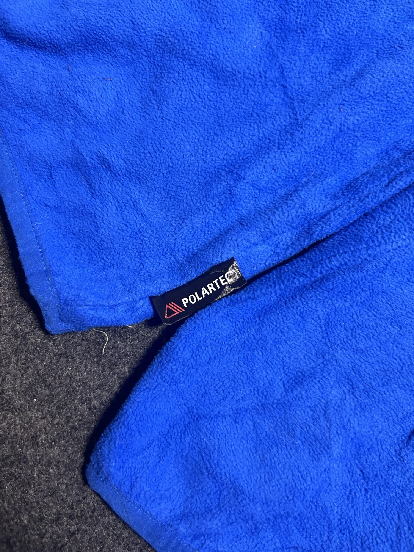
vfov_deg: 67.3
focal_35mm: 26
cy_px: 276
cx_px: 207
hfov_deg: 53.1
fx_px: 415
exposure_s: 1/50
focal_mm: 5.7
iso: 320
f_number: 1.5
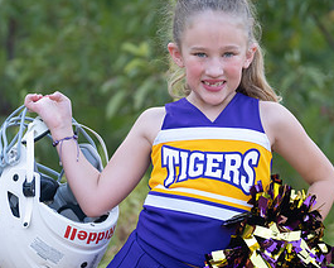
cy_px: 141
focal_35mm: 270
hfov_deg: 7.2
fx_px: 2669
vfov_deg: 5.7
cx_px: 213
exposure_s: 1/320
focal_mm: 126
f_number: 2.8
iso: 320
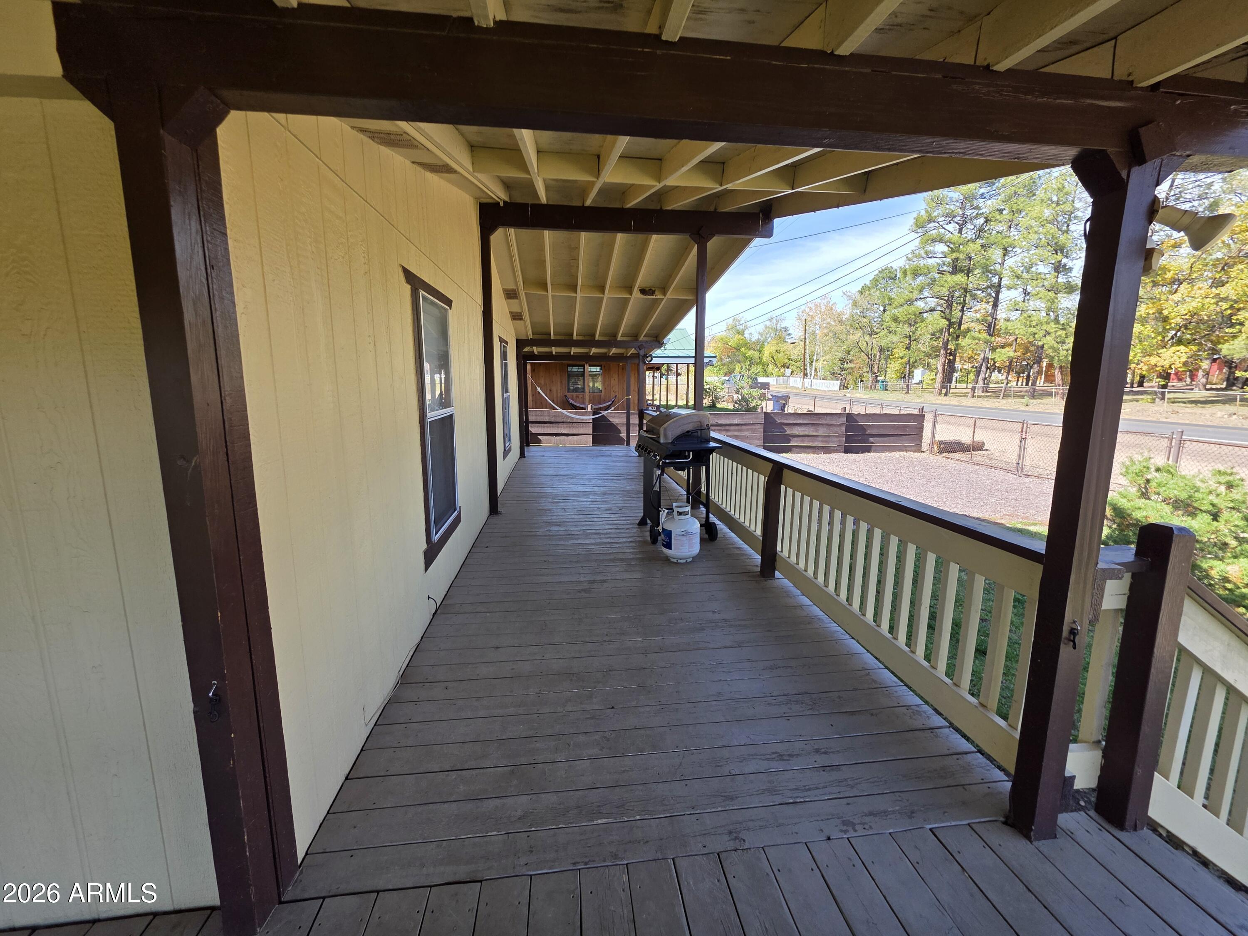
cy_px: 468
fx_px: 469
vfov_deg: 89.9
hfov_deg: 106.2
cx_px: 624
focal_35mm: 13
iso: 40
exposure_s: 1/377
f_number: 1.9
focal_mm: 2.2
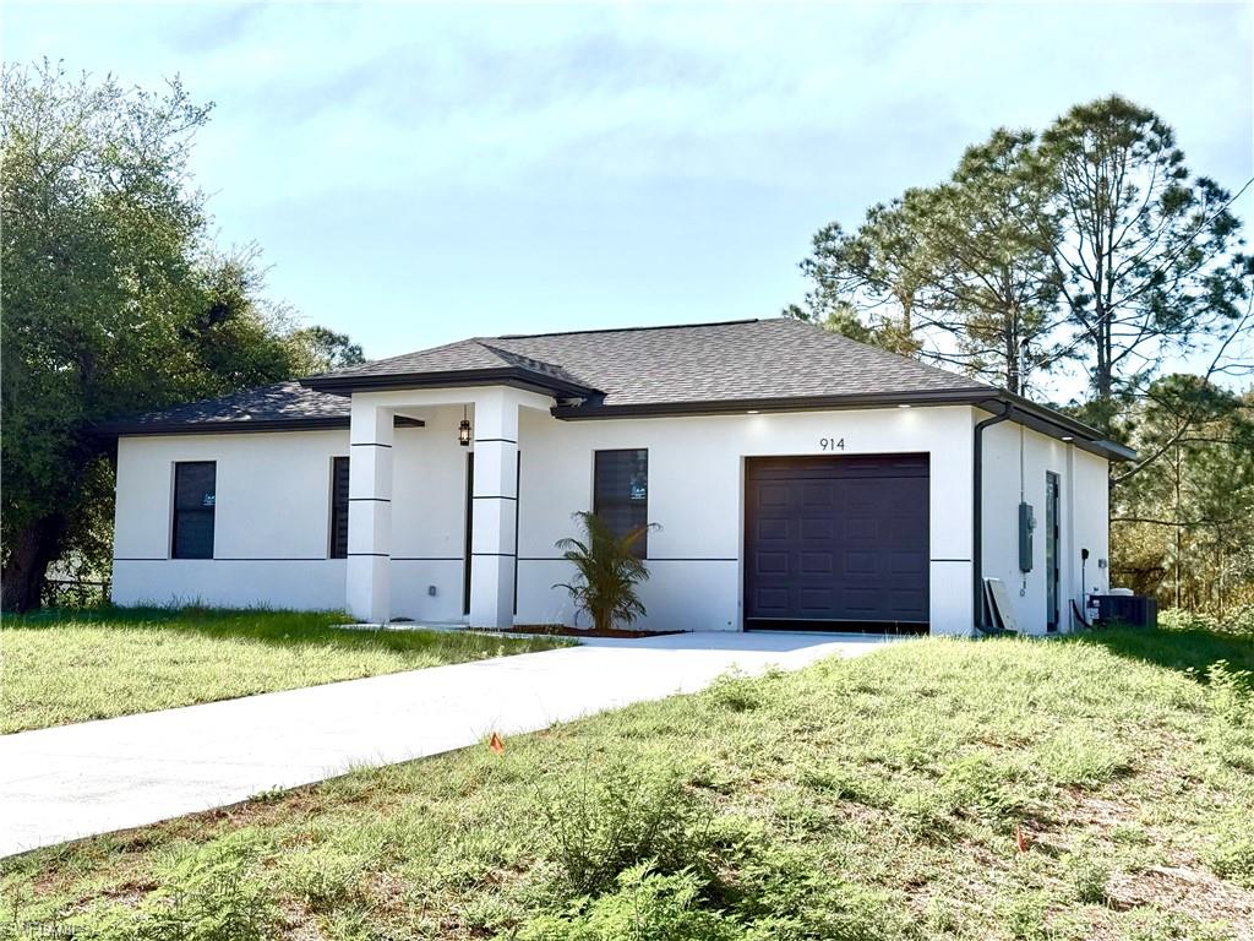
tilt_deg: +5.4
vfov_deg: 30.3
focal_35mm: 48
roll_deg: -0.9
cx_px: 627
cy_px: 470
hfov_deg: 39.7
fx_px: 1739
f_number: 1.78
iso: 64
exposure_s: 1/6536
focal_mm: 6.76
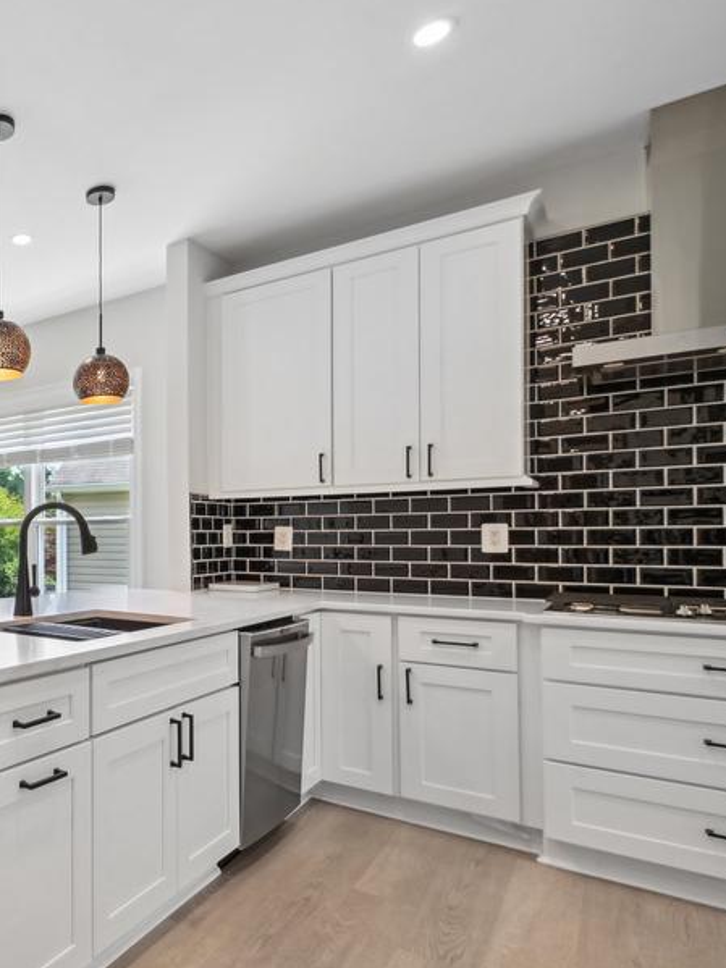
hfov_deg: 45.1
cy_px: 541
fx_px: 643
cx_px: -65
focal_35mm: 23
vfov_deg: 73.7
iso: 400
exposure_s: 1/25
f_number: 8
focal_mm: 14
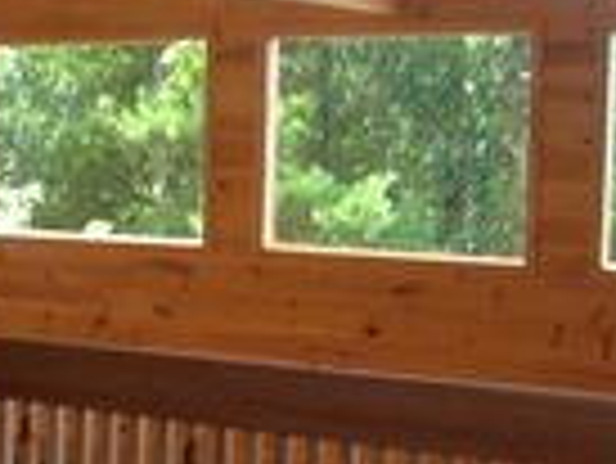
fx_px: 1621
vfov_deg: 16.2
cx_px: 45
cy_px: 333
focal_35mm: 91
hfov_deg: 21.0
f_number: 2.9
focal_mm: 5.7
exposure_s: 1/30
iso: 53
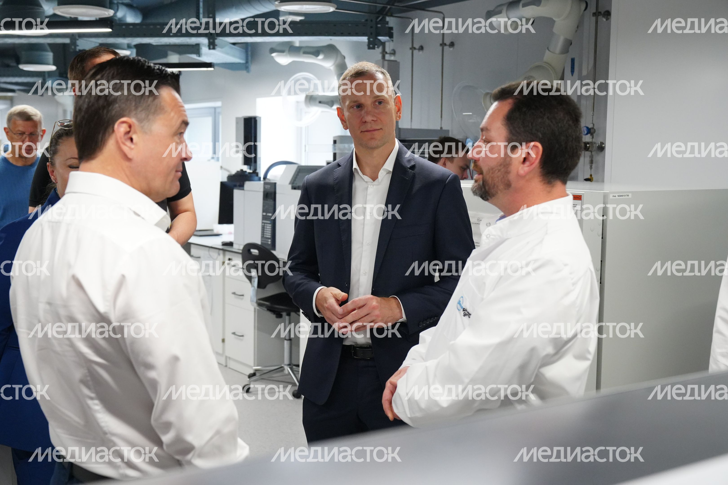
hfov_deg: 44.5
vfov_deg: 30.5
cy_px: 242
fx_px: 890
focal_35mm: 44
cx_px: 364
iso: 4000
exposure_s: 1/500
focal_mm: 44
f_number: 4.5
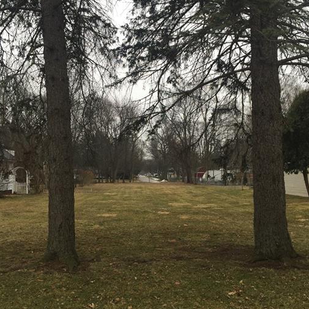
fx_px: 394
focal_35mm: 39
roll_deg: +0.2
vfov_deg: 42.5
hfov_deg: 42.8
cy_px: 193
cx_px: 152
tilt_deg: -1.5
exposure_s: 1/324
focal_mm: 4.15
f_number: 2.2
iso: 32
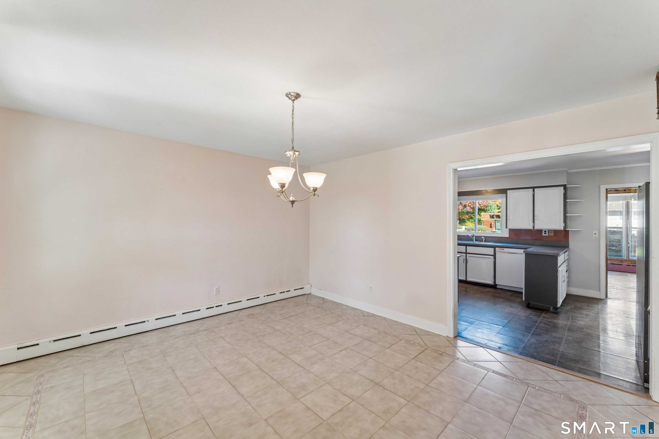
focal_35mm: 14
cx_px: 330
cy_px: 220
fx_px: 256
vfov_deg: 81.2
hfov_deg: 104.3
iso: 400
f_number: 13
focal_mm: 14
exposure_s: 1/8
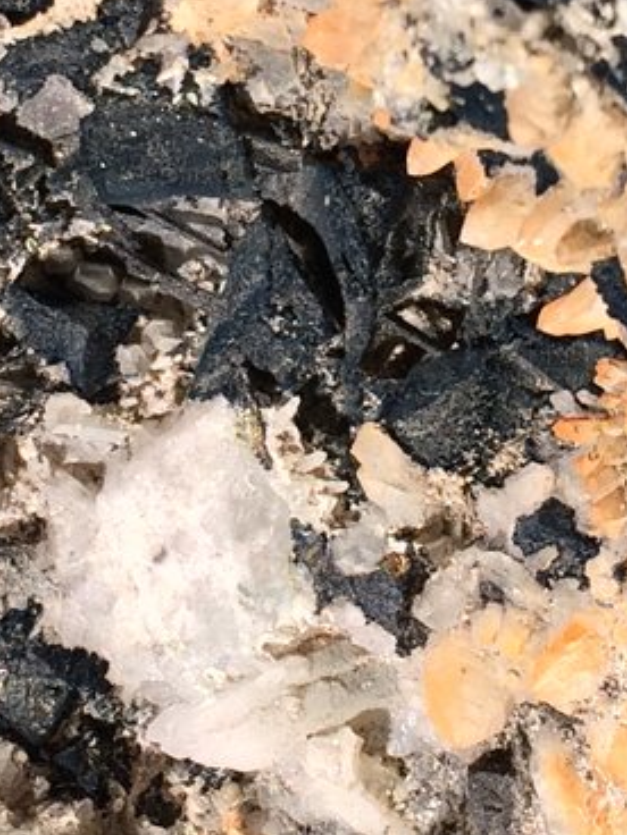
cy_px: 27
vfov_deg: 15.4
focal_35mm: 126
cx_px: 361
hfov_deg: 11.8
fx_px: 3043
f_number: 2.2
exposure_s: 1/60
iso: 50
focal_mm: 4.15
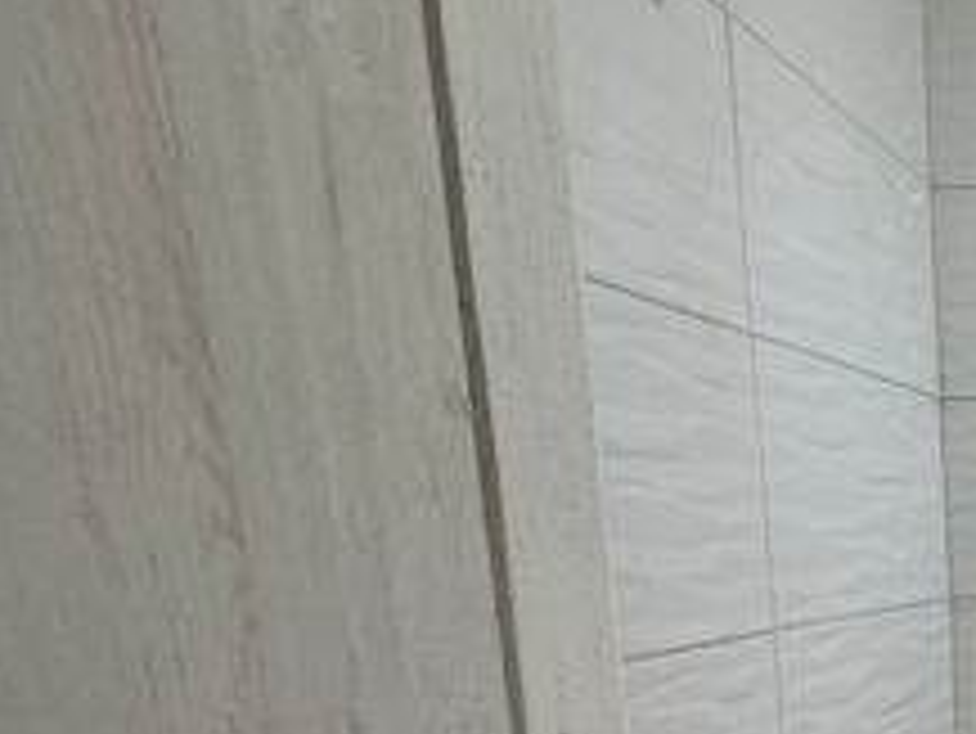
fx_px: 1213
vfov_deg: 31.0
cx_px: 1266
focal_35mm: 43
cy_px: 743
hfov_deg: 32.8
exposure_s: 1/120
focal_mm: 2.22
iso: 125
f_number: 2.2
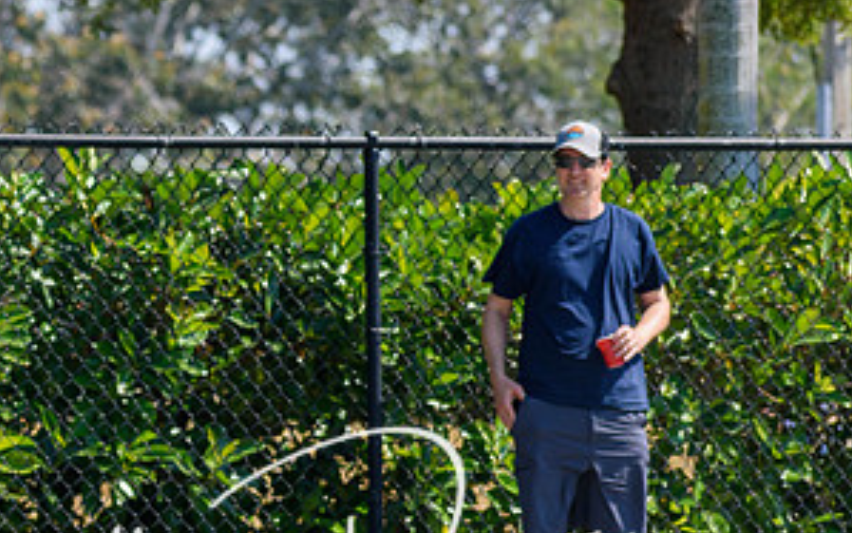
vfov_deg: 2.8
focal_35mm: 475
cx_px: 60
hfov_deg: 4.4
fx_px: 11031
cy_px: 318
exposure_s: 1/2000
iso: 400
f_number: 5.6
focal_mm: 160
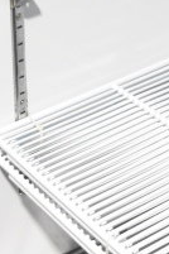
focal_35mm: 123
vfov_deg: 15.2
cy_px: -145
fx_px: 866
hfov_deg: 11.0
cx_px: 173
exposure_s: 1/250
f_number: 8
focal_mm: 18
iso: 6400
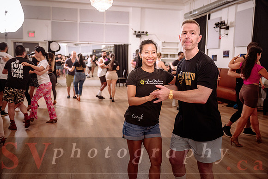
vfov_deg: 38.9
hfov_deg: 55.8
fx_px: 253
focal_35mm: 34
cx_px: 134
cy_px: 90
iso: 1600
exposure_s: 1/200
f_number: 2.8
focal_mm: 34
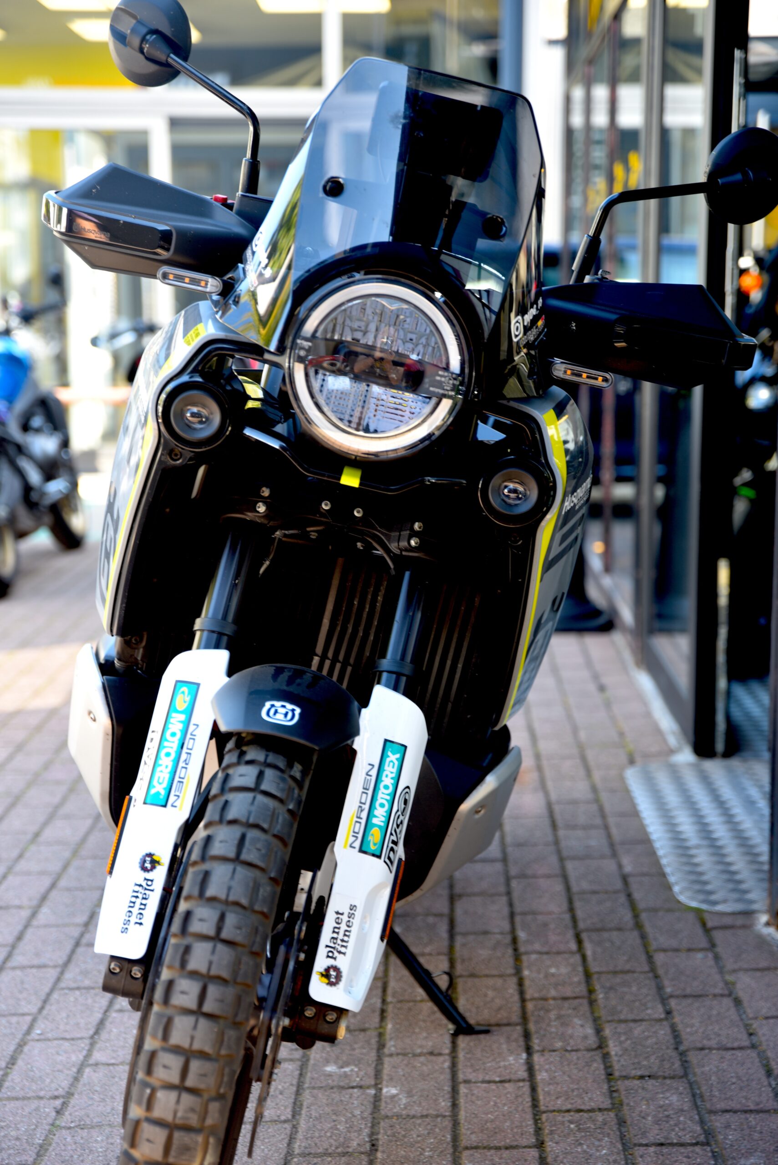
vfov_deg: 32.4
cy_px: 582
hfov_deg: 21.9
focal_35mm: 62
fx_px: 2008
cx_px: 389
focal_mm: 62
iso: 100
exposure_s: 1/60
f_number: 2.8
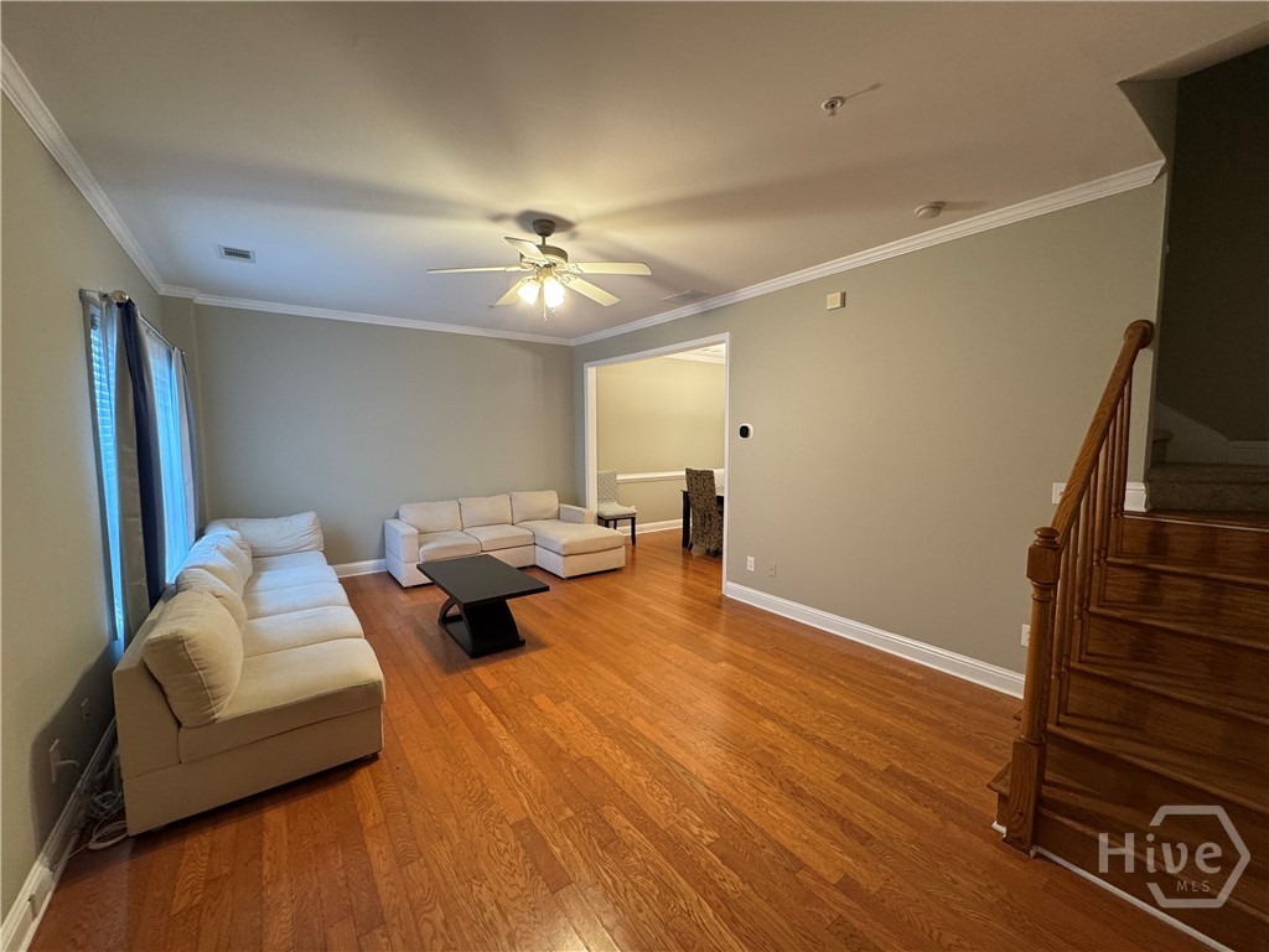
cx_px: 634
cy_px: 476
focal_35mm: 14
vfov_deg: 85.7
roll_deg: +0.0
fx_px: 513
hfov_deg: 102.1
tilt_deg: -5.8
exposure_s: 1/60
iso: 200
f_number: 2.2
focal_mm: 2.22
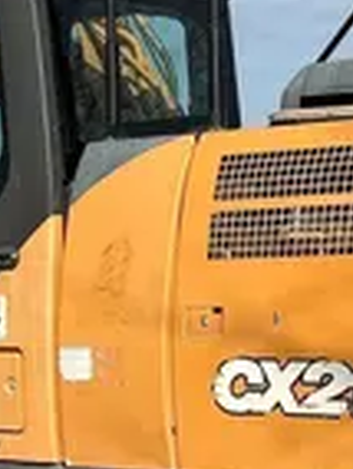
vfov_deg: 14.6
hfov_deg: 11.1
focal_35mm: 134
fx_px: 1817
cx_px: 205
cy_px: 355
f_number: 1.5
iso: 50
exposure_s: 1/4831
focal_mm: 5.7
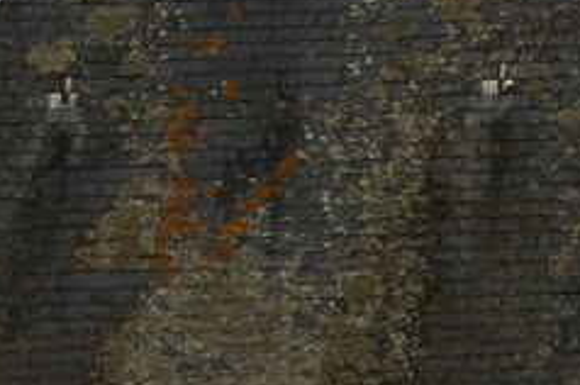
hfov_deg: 4.6
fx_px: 7272
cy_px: -260
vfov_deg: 3.0
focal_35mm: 452
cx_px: 246
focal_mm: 70
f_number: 10
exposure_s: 1/160
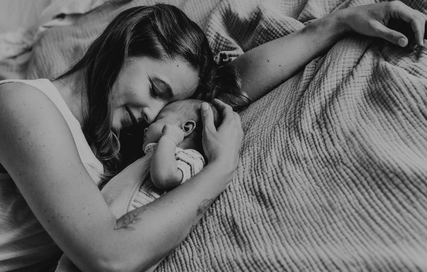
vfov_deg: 23.0
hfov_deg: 35.5
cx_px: 189
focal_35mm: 57
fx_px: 666
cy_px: 120
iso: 4000
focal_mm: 50
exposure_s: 1/1000
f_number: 3.5
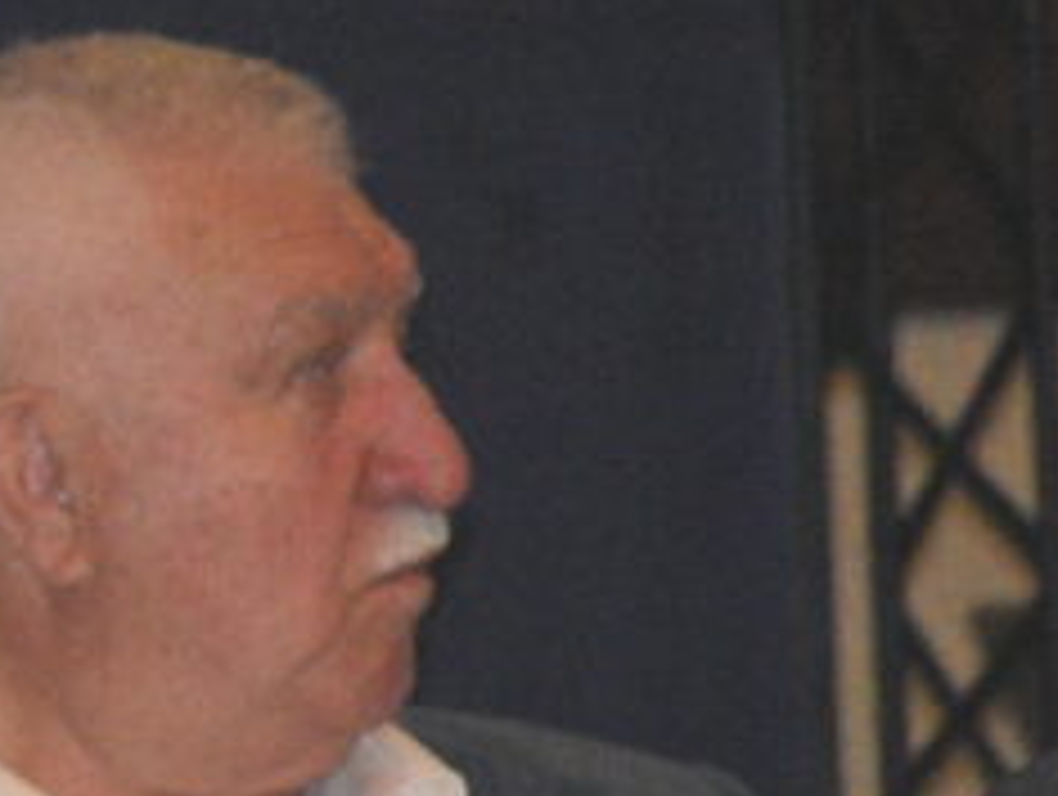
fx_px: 31192
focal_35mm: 1019
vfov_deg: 1.5
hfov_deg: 1.9
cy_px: 753
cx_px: -806
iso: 4000
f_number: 5.6
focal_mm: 130
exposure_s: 1/250
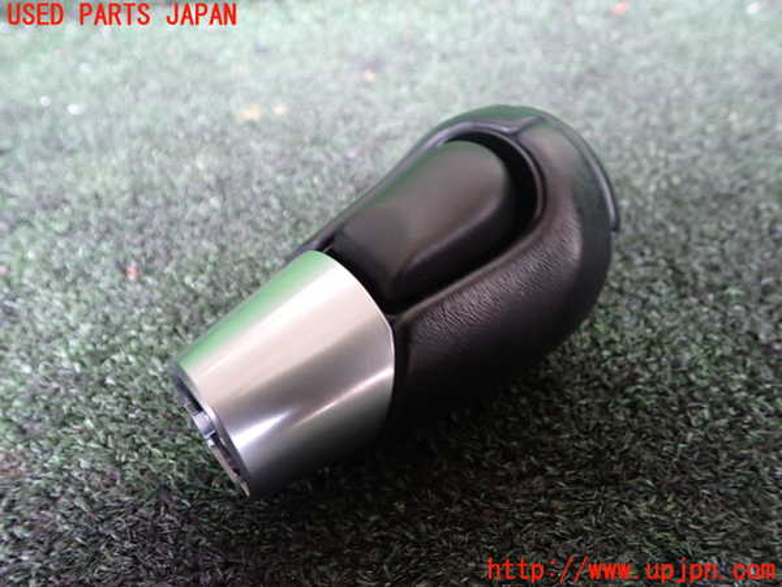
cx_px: 391
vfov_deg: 46.8
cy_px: 294
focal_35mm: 30
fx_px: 678
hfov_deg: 60.0
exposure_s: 1/30
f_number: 2.3
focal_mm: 5.4
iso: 640
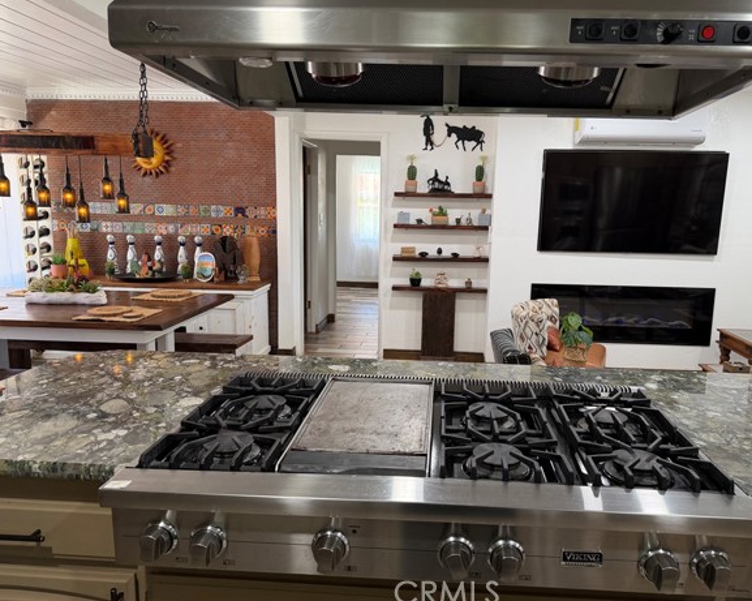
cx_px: 408
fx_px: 578
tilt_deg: -8.8
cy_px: 299
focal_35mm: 26
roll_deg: -0.9
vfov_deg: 54.9
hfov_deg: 65.9
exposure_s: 1/60
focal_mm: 6.76
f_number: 1.78
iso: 160
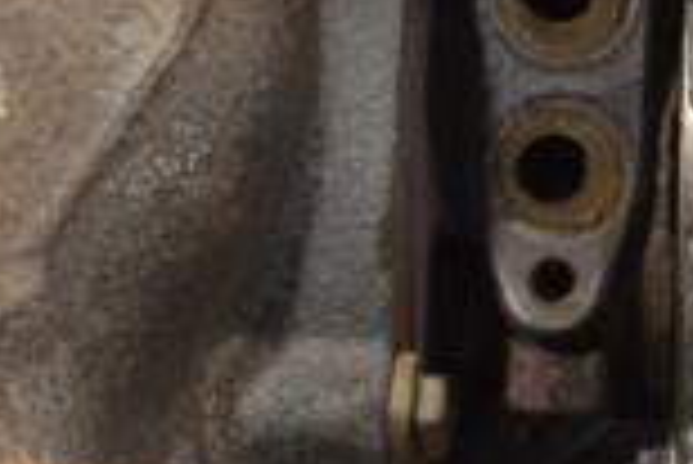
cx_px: 482
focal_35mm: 169
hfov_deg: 12.1
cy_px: -18
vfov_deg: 8.1
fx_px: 3255
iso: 3200
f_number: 9
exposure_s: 1/320
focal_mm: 29
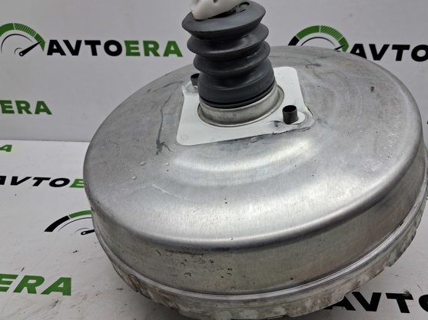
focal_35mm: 31
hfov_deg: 58.2
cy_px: 162
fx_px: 383
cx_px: 240
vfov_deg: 45.4
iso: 50
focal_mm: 4
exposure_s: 1/120
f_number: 1.8
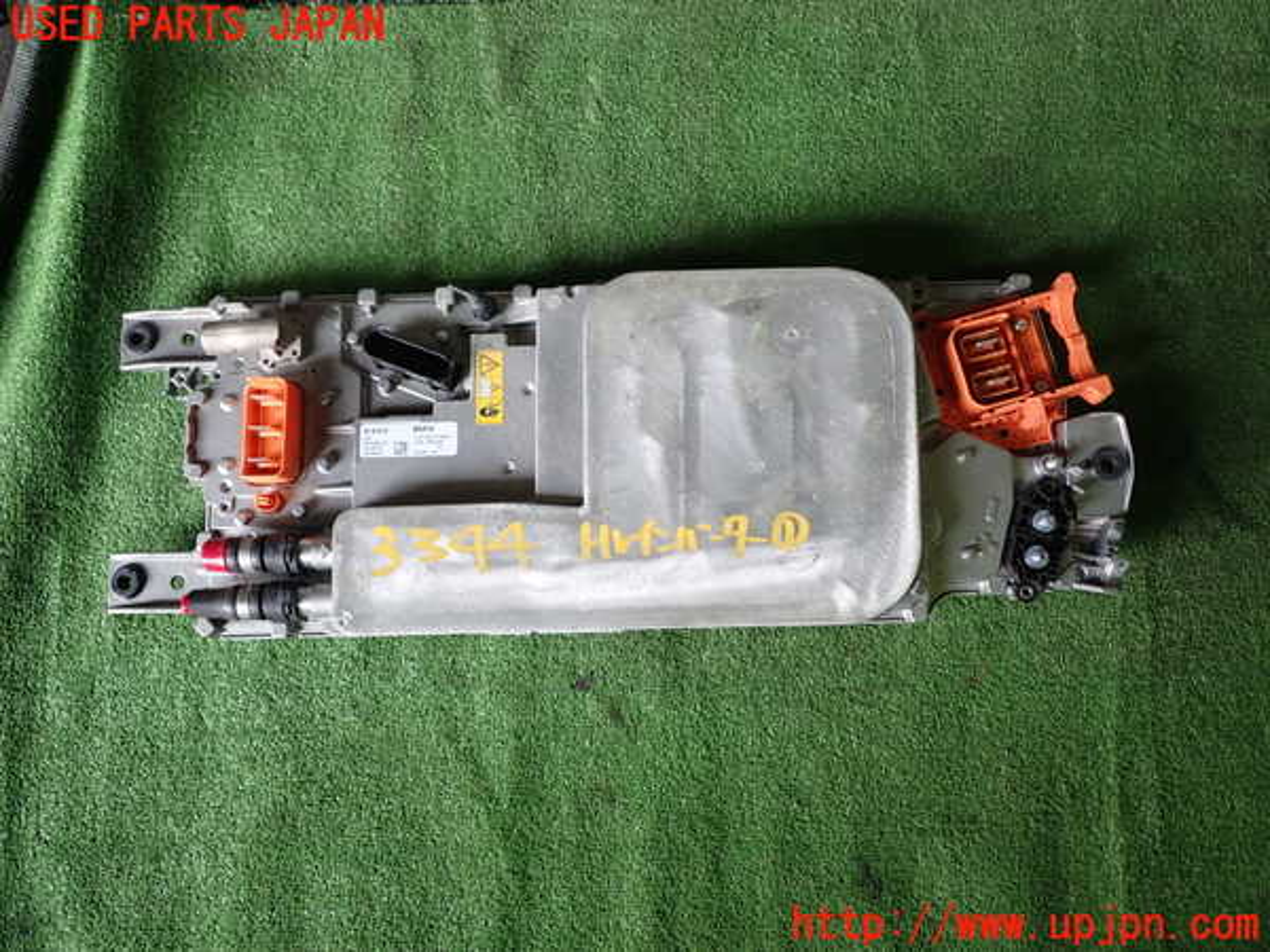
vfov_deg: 49.7
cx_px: 635
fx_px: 1027
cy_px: 476
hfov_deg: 63.4
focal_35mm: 28
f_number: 2.2
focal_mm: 5.05
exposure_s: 1/60
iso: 125
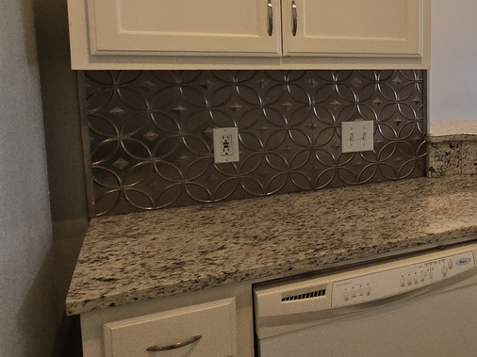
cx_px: 549
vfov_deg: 38.1
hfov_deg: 39.1
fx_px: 510
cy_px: 115
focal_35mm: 37
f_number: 2.2
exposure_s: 1/60
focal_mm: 2.2
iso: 320
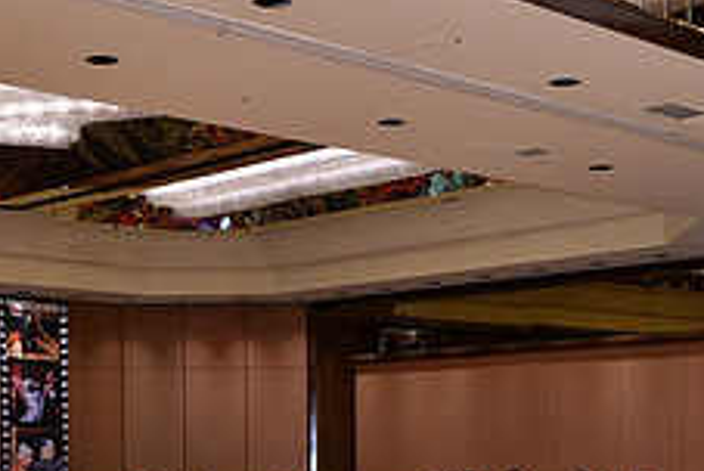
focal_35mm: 79
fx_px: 1547
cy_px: 566
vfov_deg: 16.6
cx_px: 323
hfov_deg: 25.6
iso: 2000
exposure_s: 1/250
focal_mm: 31
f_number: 5
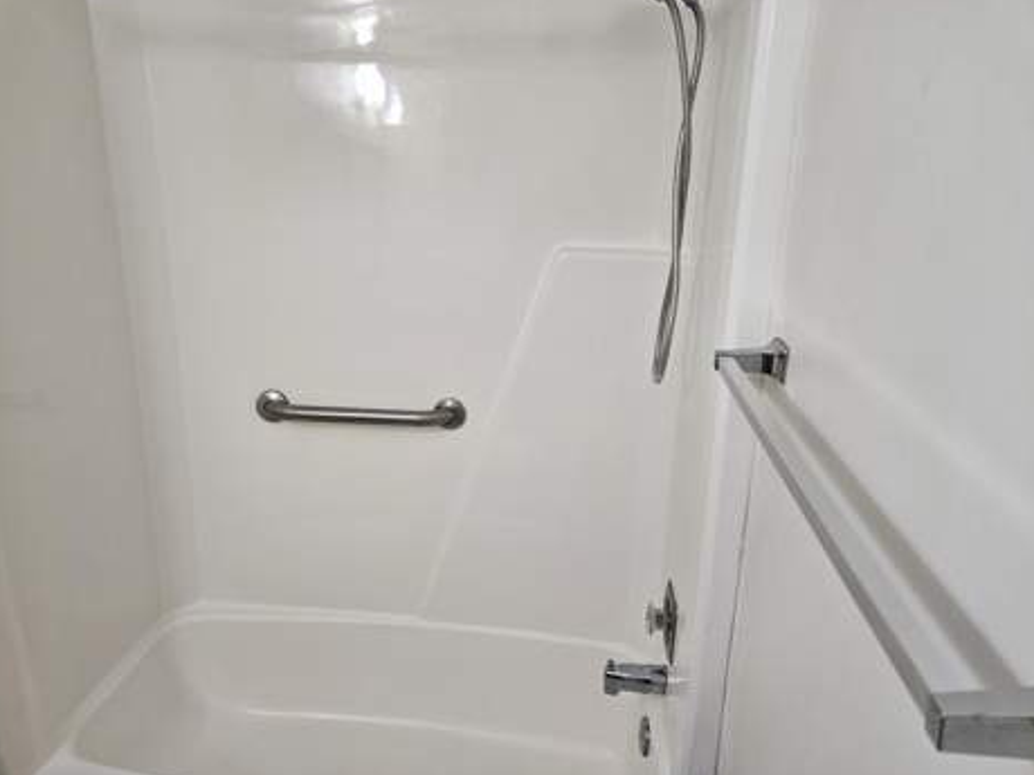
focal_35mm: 24
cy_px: 380
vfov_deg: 56.8
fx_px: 717
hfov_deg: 71.6
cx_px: 517
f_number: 1.8
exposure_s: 1/120
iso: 320
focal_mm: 5.4
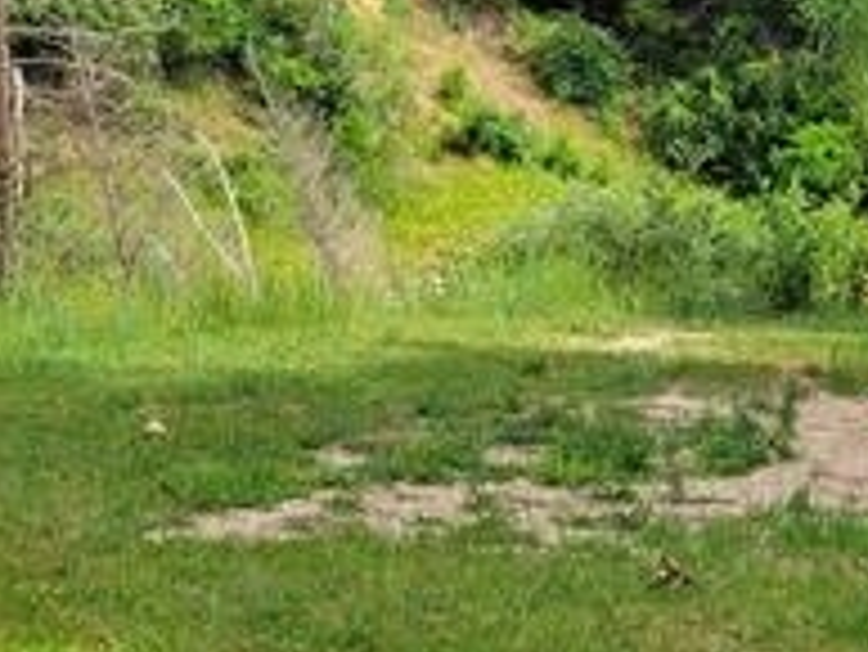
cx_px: 783
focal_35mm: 86
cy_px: 13
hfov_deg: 22.2
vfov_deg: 16.8
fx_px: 2158
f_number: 1.8
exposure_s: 1/1839
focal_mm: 5.4
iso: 40
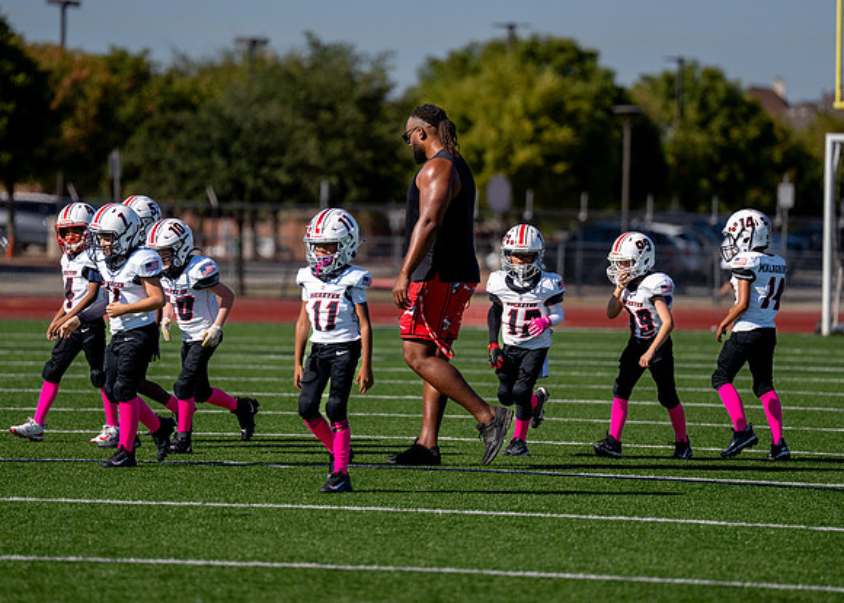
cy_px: 244
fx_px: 6246
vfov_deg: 5.5
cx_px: 425
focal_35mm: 261
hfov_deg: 7.7
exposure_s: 1/6400
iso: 320
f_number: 2.8
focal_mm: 200
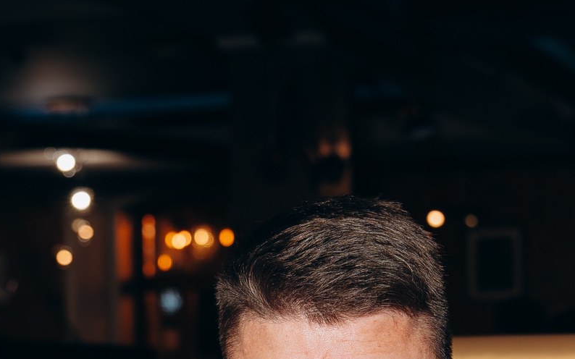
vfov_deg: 10.8
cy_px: 593
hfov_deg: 18.1
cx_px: 297
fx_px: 1802
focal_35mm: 115
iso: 500
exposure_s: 1/160
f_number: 3.5
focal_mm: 35
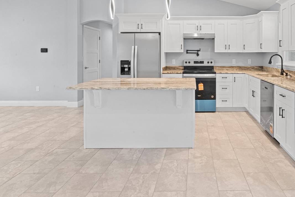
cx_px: 199
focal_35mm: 24
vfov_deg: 52.2
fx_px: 197
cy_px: 67
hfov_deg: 71.4
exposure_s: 1/2.5
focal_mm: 16
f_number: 20
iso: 1600
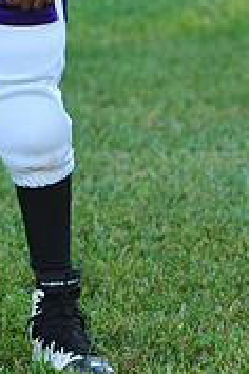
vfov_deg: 7.2
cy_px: -108
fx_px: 2926
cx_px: -53
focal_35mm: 282
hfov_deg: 4.9
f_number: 4.5
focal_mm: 86
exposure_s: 1/100
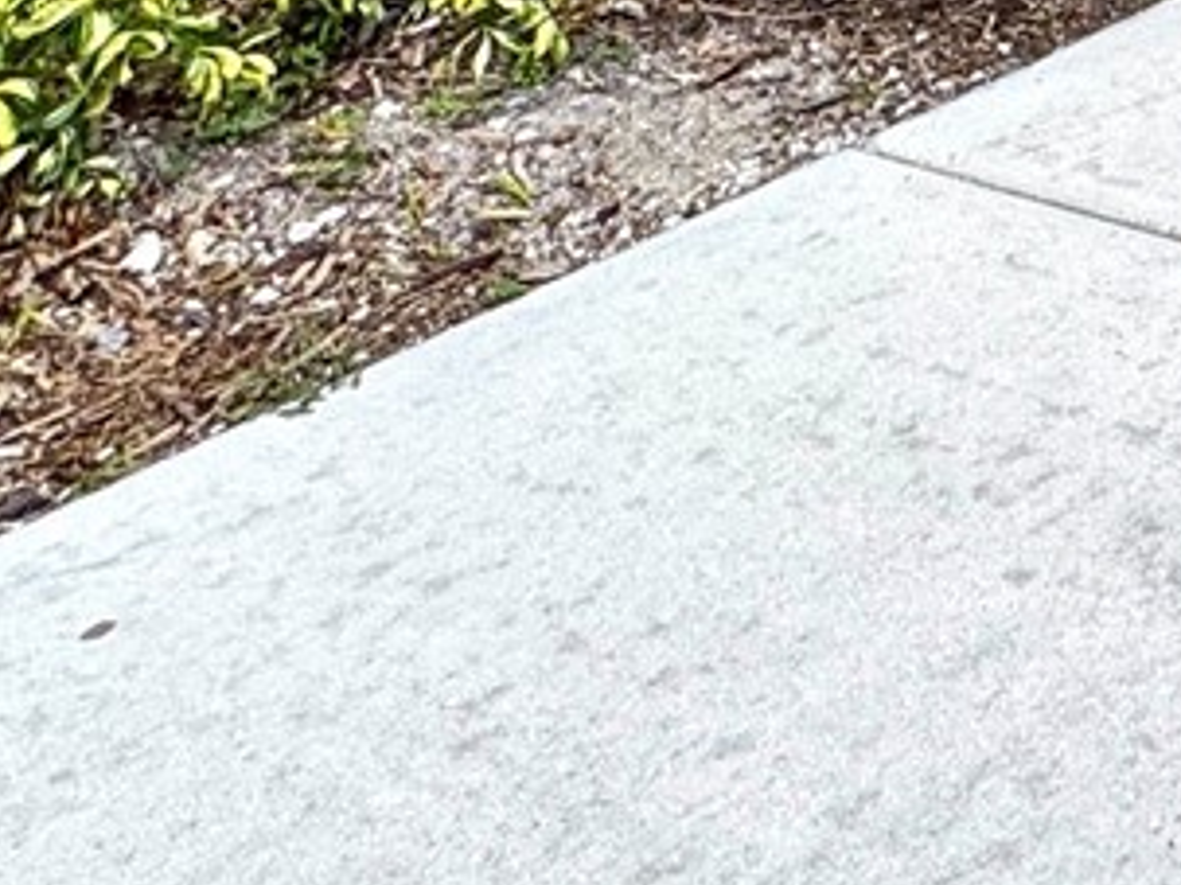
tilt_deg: +6.6
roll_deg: -0.7
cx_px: 2300
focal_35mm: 74
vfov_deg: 13.4
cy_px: -1357
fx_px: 2524
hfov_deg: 18.4
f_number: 2.2
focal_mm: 2.22
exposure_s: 1/332
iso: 40
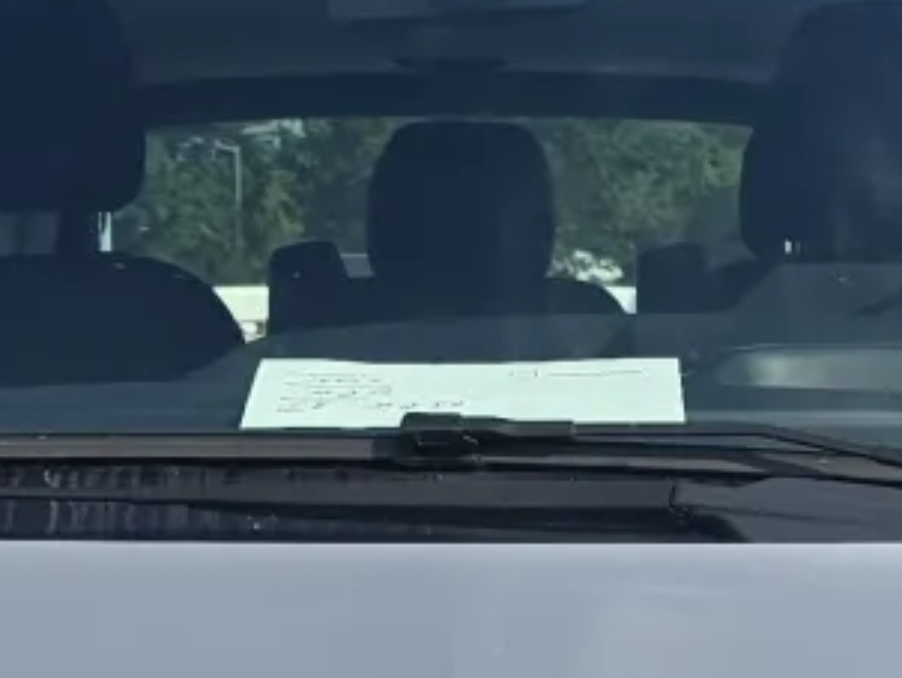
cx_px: 281
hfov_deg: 13.5
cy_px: 1204
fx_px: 3807
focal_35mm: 146
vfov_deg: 9.7
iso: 12
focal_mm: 6.3
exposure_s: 1/648
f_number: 1.7
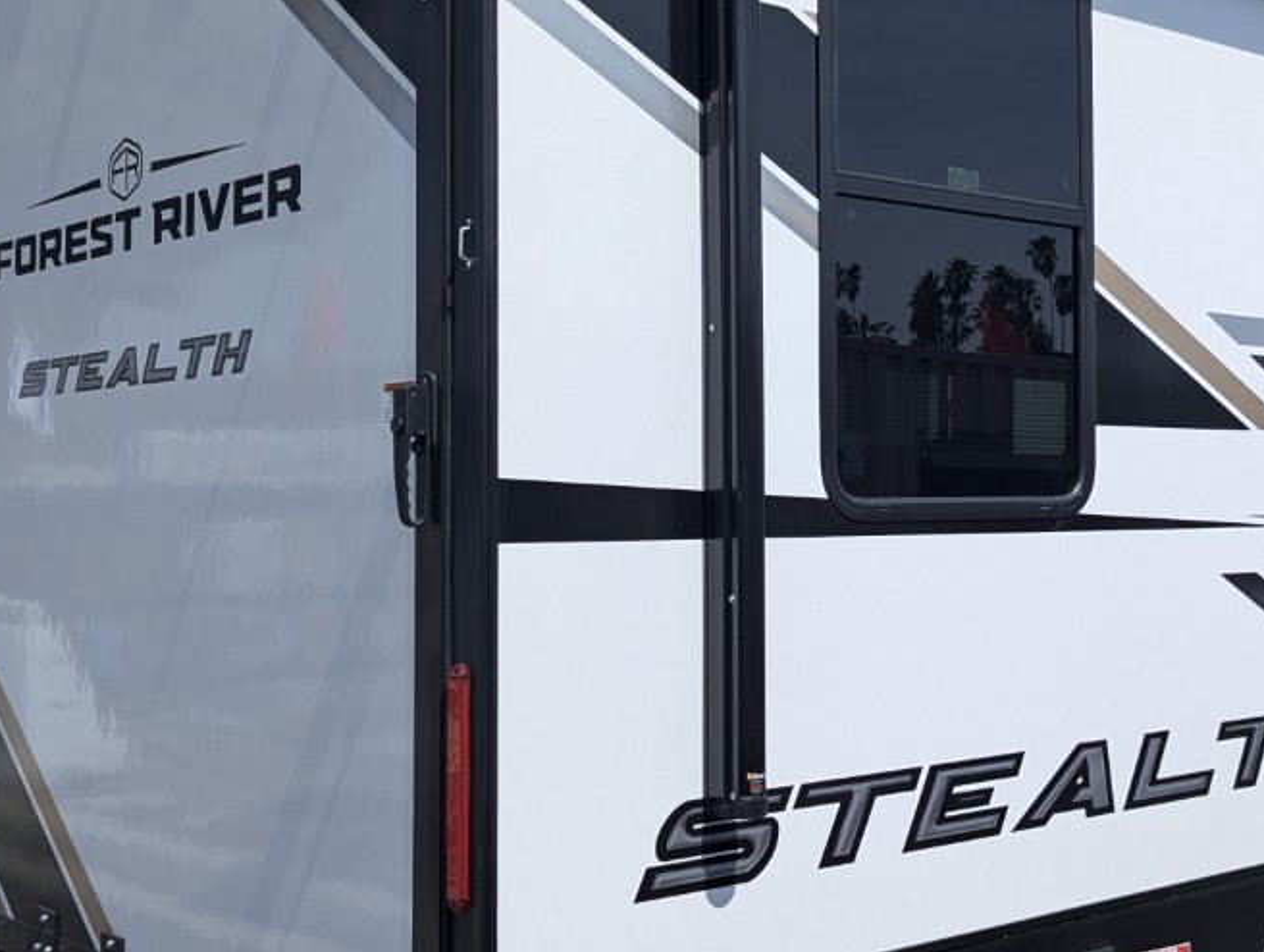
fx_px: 1865
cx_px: 828
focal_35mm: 51
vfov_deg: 28.6
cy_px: 424
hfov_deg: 37.1
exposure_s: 1/2695
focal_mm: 6.81
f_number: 1.85
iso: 52
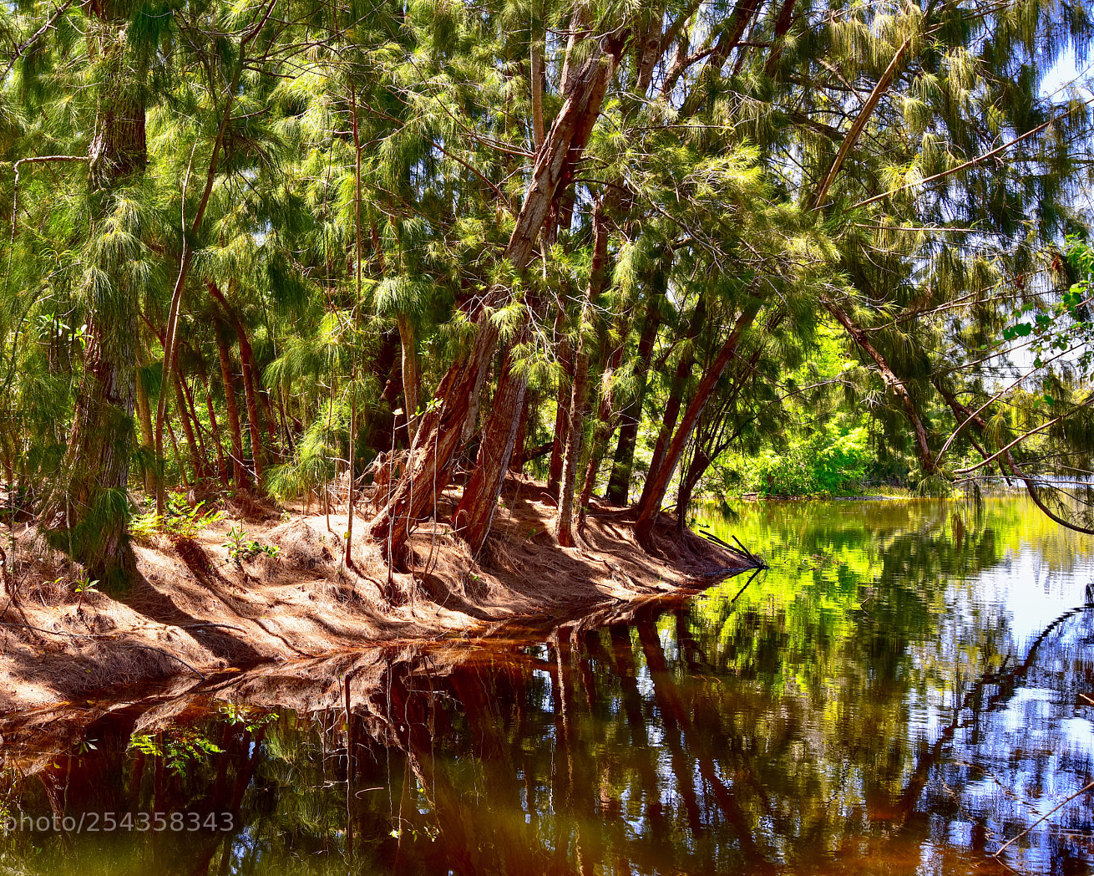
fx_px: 1263
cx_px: 465
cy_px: 441
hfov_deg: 46.7
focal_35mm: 39
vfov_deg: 38.2
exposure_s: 1/60
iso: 125
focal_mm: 34
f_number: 8
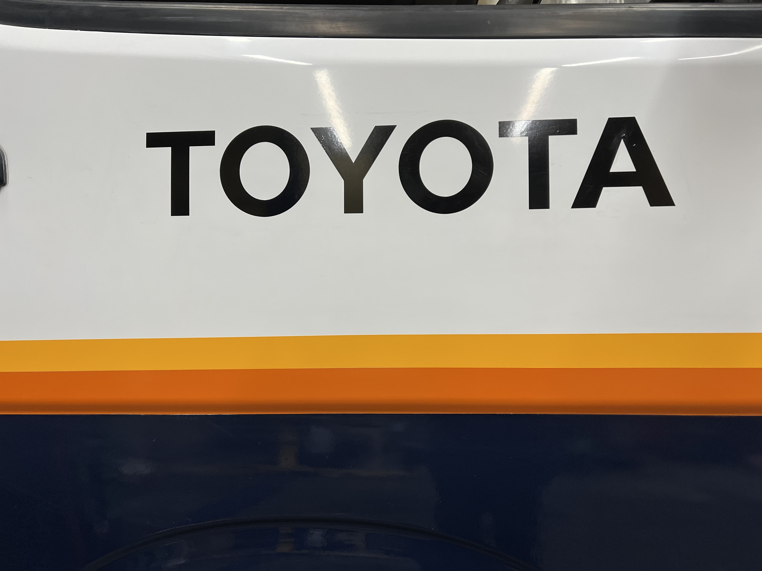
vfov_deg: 53.1
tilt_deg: -4.2
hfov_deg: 67.3
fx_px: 572
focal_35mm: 26
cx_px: 381
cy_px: 286
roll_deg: +1.4
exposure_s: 1/86
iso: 125
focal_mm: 5.7
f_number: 1.5
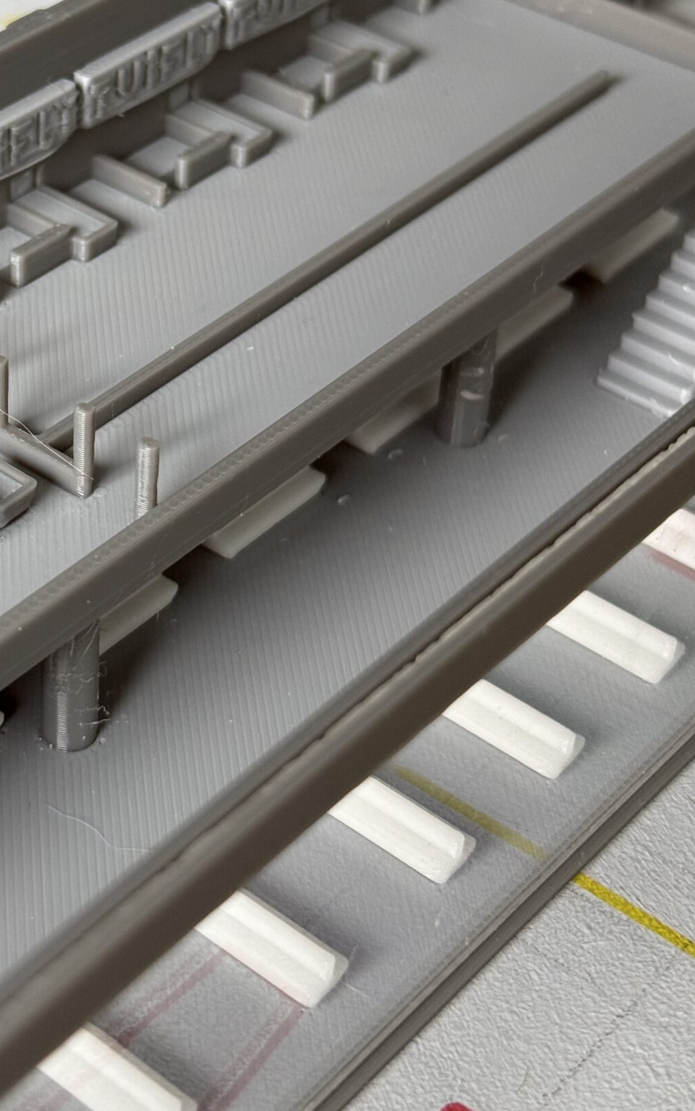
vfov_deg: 25.6
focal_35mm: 80
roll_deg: +0.1
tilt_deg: -33.8
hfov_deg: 16.1
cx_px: 68
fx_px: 2424
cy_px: 304
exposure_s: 1/60
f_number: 1.78
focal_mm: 6.76
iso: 100
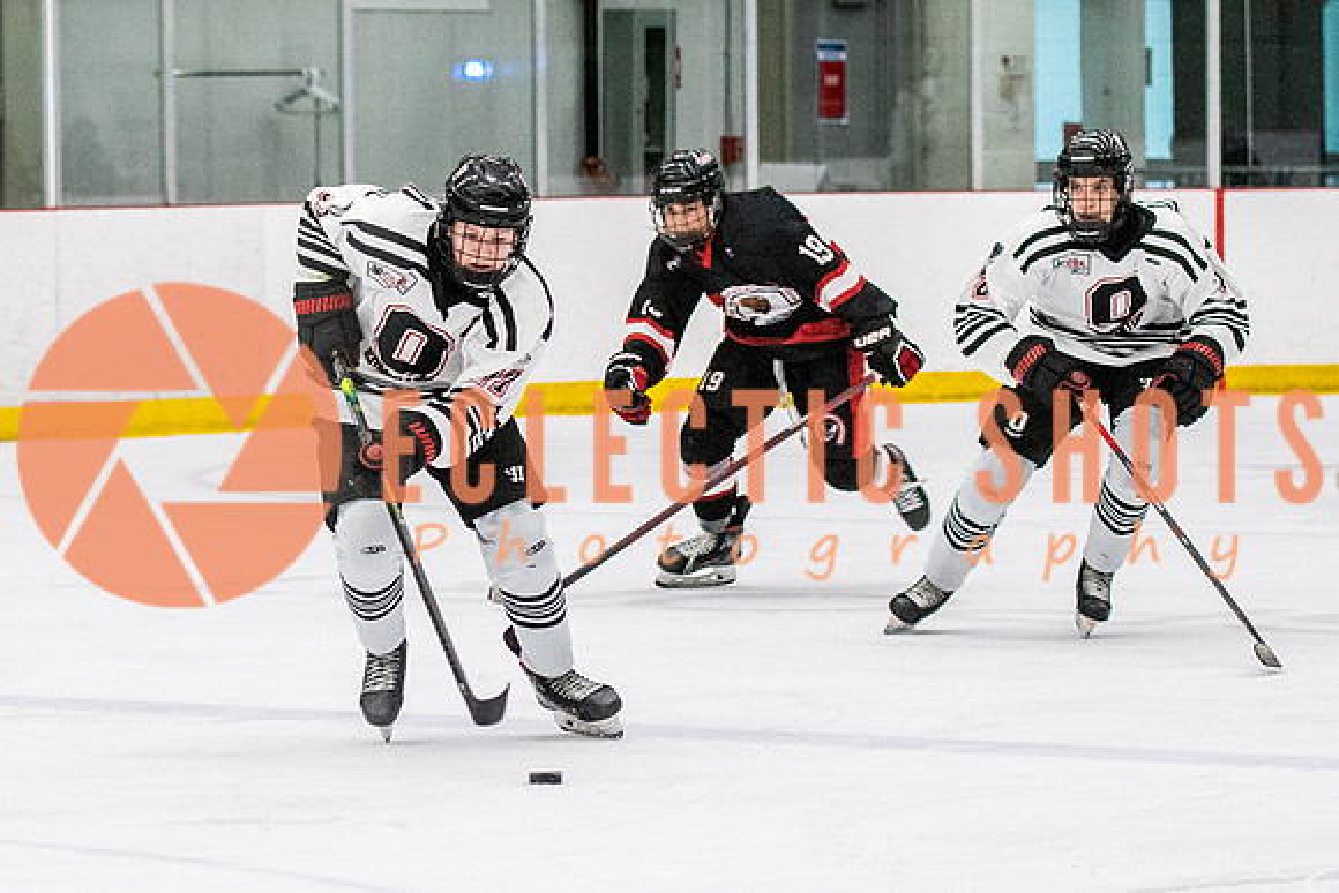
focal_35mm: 244
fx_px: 9067
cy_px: 365
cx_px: 420
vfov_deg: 5.6
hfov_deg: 8.4
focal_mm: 78
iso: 1600
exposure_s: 1/640
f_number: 2.8
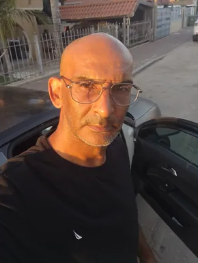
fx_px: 213
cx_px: 96
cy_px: 112
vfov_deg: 63.1
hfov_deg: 49.8
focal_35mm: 28
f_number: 2.45
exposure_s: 1/288
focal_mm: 3.27
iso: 50
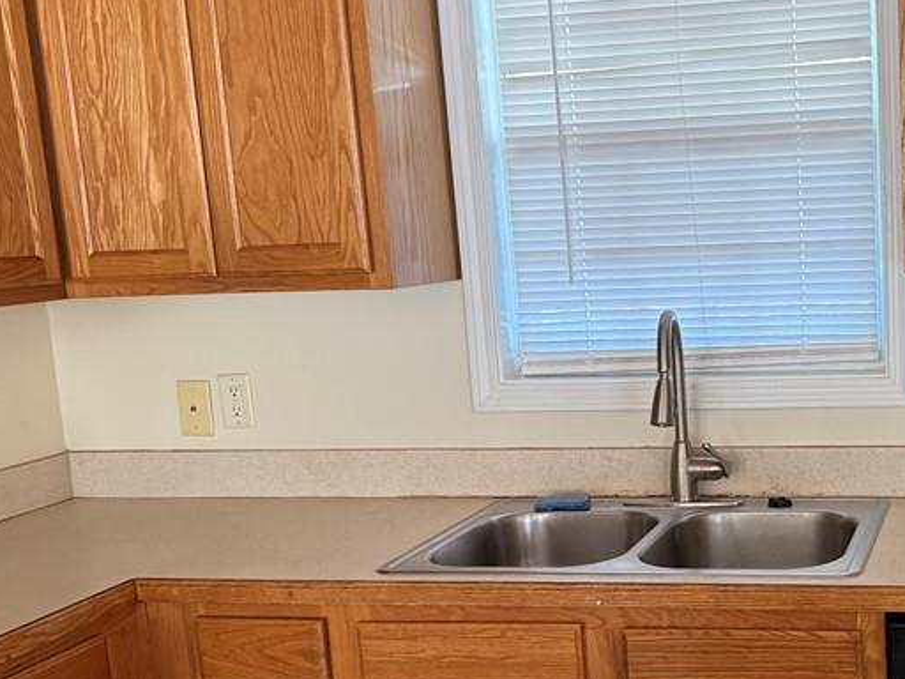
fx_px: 1255
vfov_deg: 30.1
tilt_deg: -9.2
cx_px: 783
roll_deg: +1.9
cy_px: 435
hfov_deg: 37.5
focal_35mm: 48
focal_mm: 6.76
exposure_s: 1/60
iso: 250
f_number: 1.78
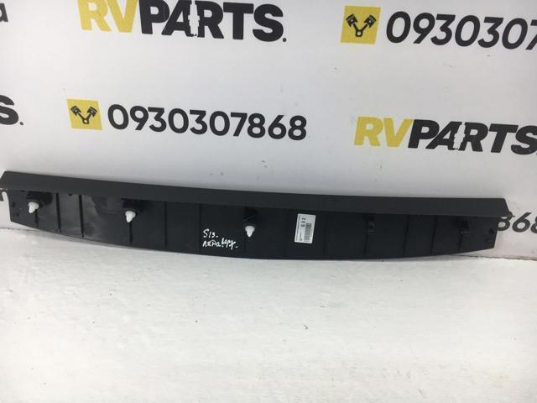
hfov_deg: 61.7
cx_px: 268
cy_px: 202
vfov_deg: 48.2
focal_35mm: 29
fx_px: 450
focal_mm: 4.15
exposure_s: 1/100
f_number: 2.2
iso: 40
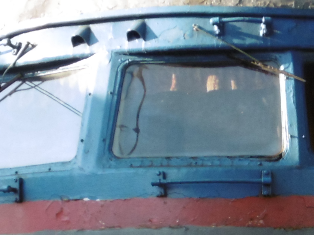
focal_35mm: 167
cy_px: 342
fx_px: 1514
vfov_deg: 8.7
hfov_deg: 11.7
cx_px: 318
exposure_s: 1/125
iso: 100
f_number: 3.7
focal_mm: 6.8
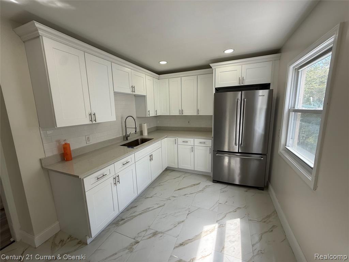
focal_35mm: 14
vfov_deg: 85.7
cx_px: 174
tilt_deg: -7.8
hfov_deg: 102.1
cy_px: 131
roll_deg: +0.7
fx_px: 141
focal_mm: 2.22
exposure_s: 1/159
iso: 50
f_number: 2.2
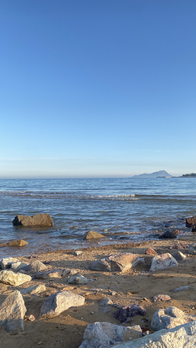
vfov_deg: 66.1
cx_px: 132
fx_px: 268
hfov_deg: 39.7
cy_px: 171
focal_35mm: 29
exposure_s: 1/1082
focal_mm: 4.25
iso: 32
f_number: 1.8
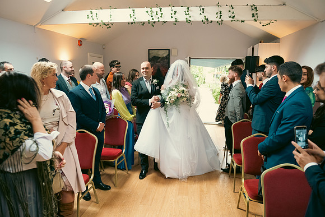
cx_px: 162
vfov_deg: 50.9
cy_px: 108
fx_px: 228
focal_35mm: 25
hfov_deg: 71.0
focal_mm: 24
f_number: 3.5
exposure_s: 1/160
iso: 1000
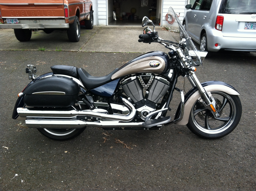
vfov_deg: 40.6
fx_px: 258
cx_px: 128
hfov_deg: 52.7
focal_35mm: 35
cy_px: 96
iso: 80
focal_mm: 3.85
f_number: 2.8
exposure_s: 1/229
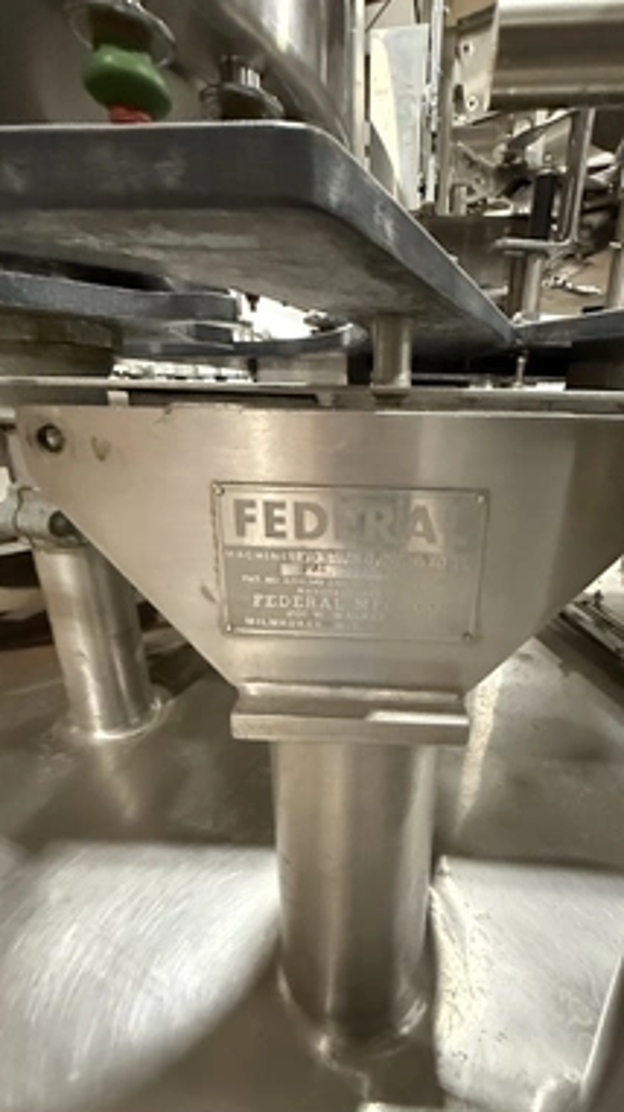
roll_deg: -2.0
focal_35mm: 16
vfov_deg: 99.4
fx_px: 471
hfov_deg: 66.5
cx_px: 370
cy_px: 569
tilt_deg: -19.0
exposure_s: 1/60
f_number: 2.2
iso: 1250
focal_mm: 2.22
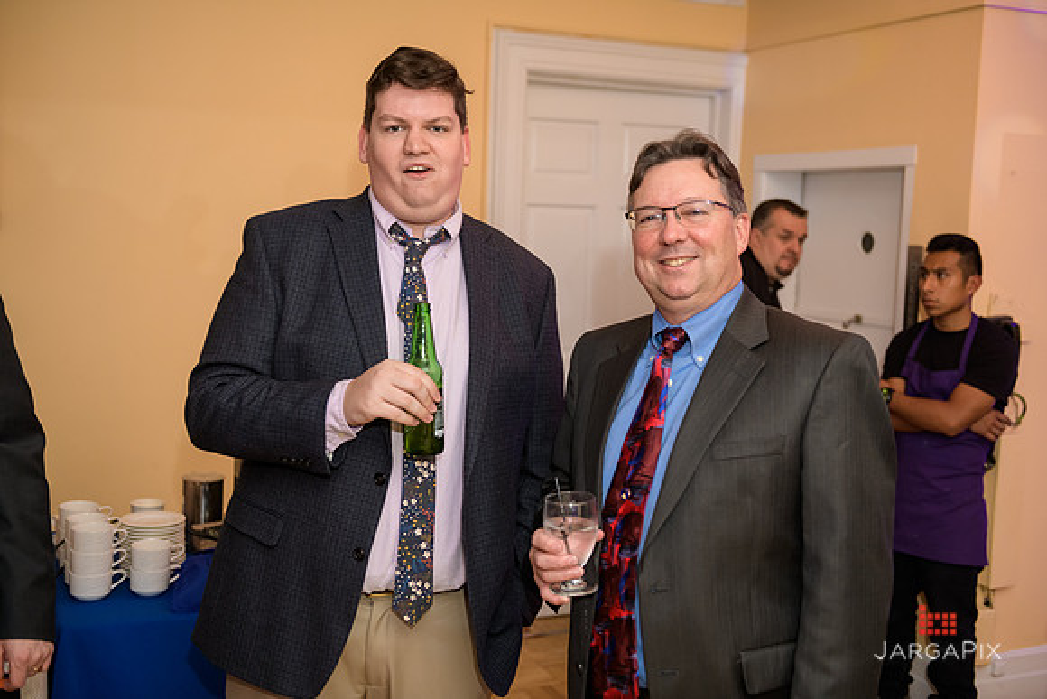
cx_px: 524
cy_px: 350
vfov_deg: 31.9
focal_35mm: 42
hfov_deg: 46.4
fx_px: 1222
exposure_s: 1/125
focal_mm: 42
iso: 1250
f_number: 3.2
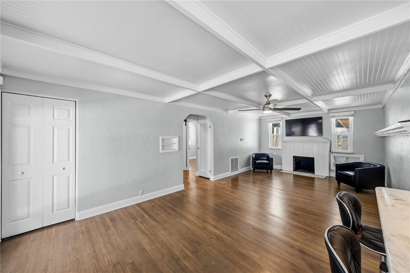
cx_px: 205
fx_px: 148
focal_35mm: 13
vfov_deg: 85.4
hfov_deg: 108.3
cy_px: 136
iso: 100
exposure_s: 1/100
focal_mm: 13
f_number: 9
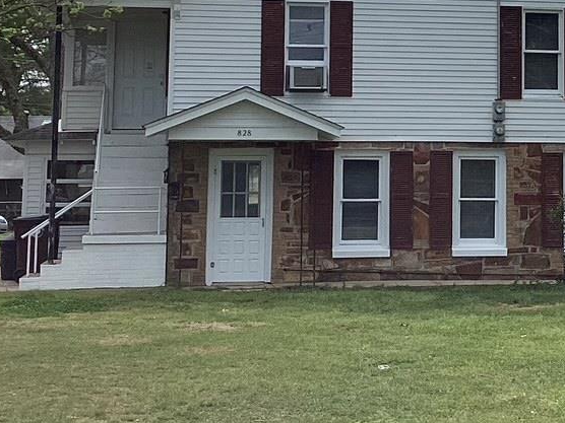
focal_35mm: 91
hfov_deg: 21.1
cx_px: 510
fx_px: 1485
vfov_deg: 16.0
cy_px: 14
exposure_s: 1/1942
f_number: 2.4
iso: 25
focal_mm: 3.3
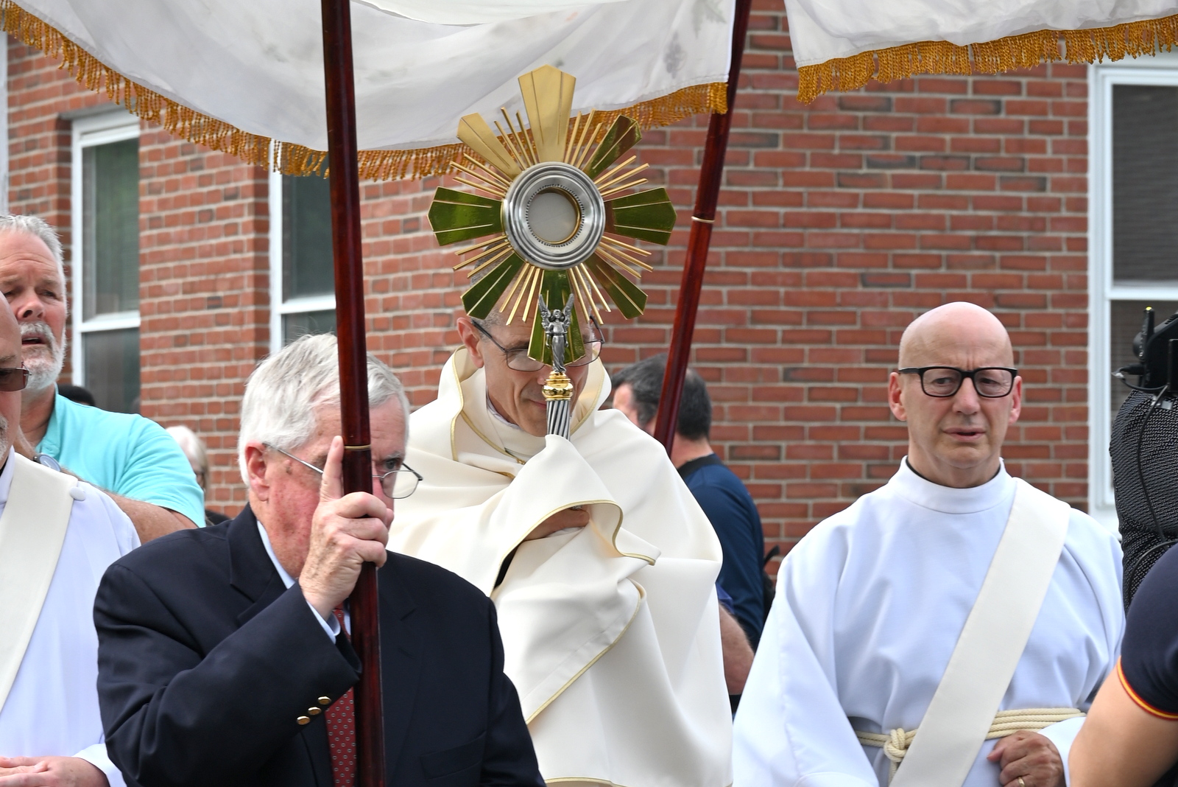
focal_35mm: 81
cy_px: 394
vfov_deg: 16.9
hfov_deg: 25.1
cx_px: 589
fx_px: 2651
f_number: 8
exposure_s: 1/160
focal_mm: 81
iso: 100
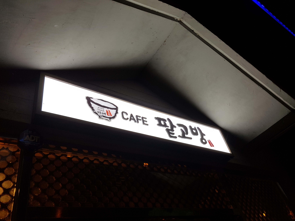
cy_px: 110
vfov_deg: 53.1
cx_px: 148
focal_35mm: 26
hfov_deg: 67.3
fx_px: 222
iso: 50
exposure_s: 1/120
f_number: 1.7
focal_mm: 4.2
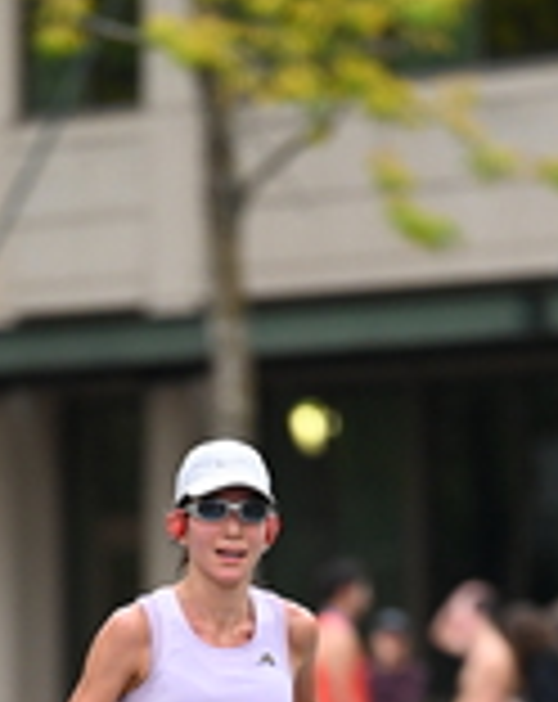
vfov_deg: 2.9
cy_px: 896
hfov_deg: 2.3
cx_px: 119
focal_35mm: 664
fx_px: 13761
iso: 1600
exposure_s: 1/1000
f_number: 2.8
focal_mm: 200
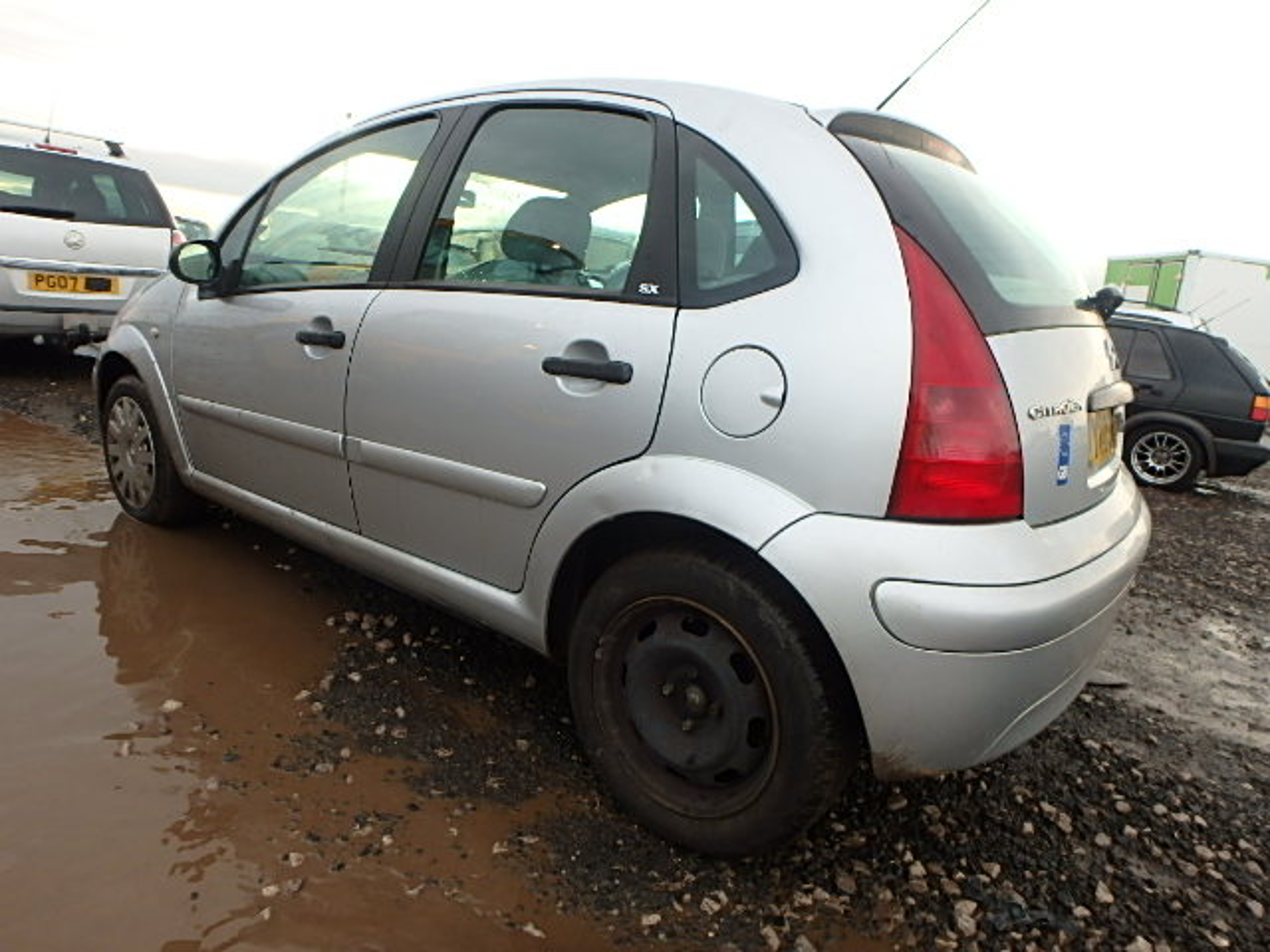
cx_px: 635
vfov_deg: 63.4
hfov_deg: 79.0
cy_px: 476
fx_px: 770
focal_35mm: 21
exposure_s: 1/160
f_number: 3.5
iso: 125
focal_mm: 3.7
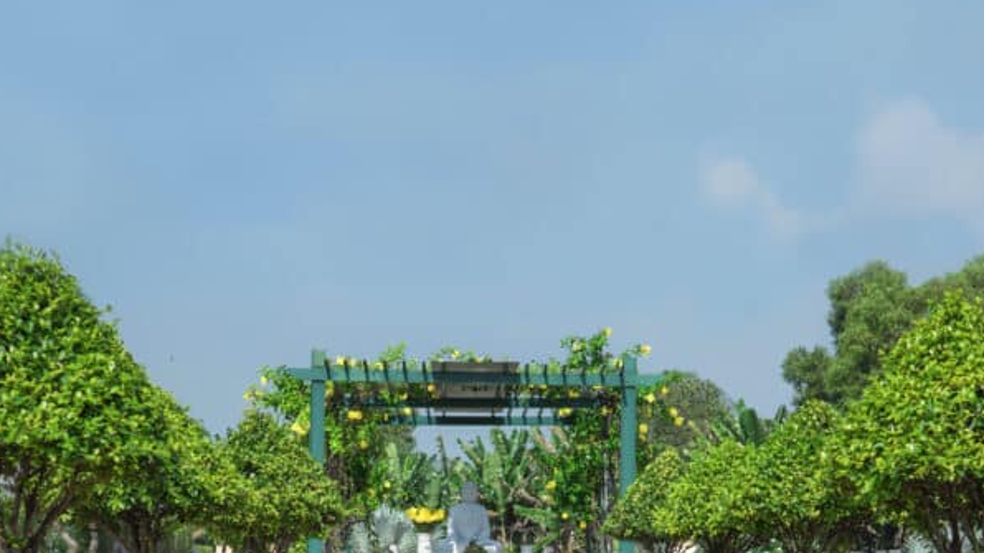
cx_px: 454
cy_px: 493
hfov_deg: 26.2
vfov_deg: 14.8
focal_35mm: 81
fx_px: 2113
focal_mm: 30
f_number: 2.8
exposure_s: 1/3200
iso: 100
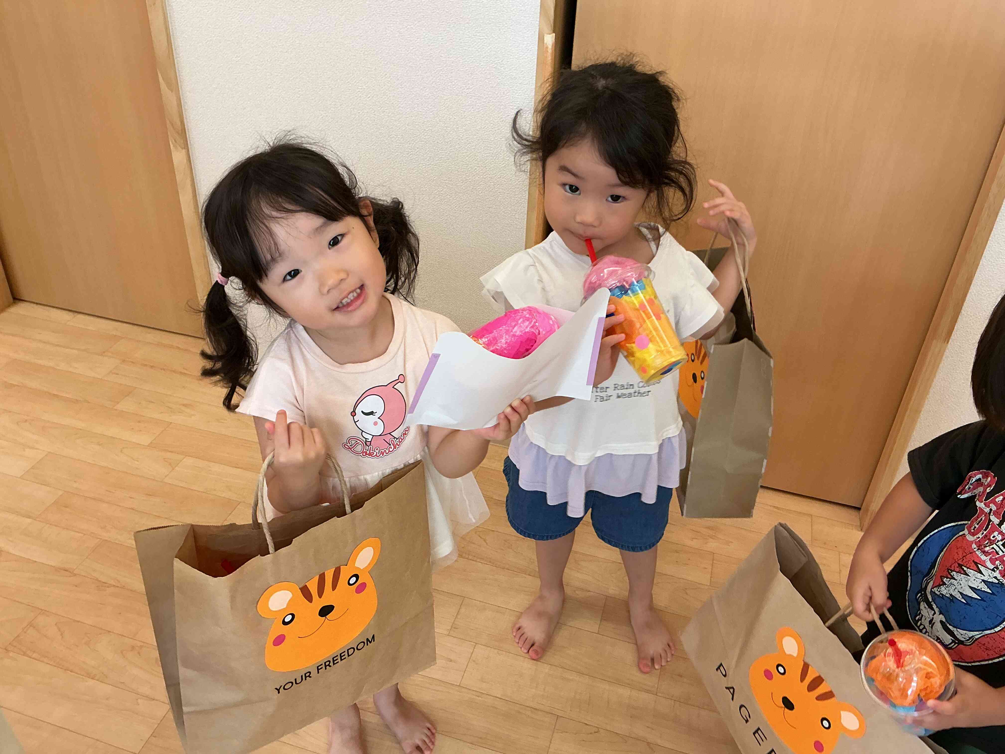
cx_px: 502
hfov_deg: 61.7
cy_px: 377
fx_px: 842
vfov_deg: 48.2
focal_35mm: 29
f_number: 1.8
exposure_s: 1/60
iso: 64
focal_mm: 3
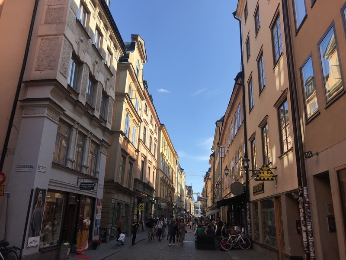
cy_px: 130
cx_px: 173
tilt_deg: +16.8
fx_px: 280
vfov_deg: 49.7
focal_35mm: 28
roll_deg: -1.4
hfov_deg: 63.4
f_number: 1.8
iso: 20
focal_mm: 3.99
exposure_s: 1/1597
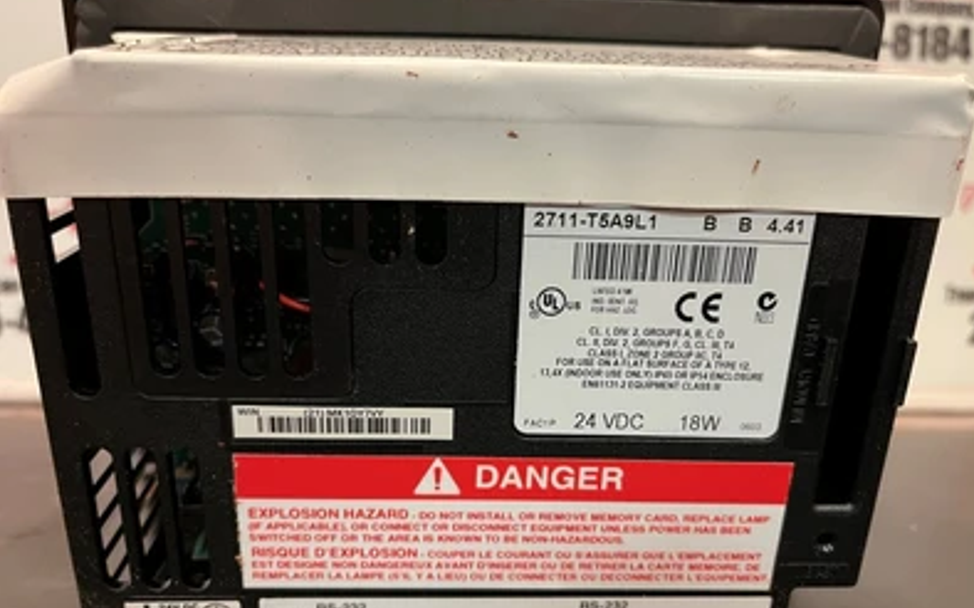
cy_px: 314
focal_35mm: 28
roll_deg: -0.5
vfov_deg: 44.5
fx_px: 743
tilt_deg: -5.6
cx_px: 492
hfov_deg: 66.5
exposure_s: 1/59
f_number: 1.6
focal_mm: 5.1
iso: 320
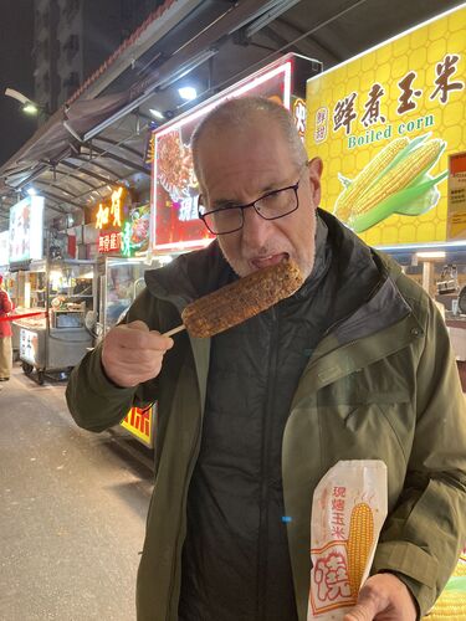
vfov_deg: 63.4
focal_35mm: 28
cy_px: 310
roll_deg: -1.9
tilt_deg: -0.9
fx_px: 503
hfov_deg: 49.7
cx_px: 233
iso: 160
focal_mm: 3.99
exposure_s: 1/60
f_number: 1.8
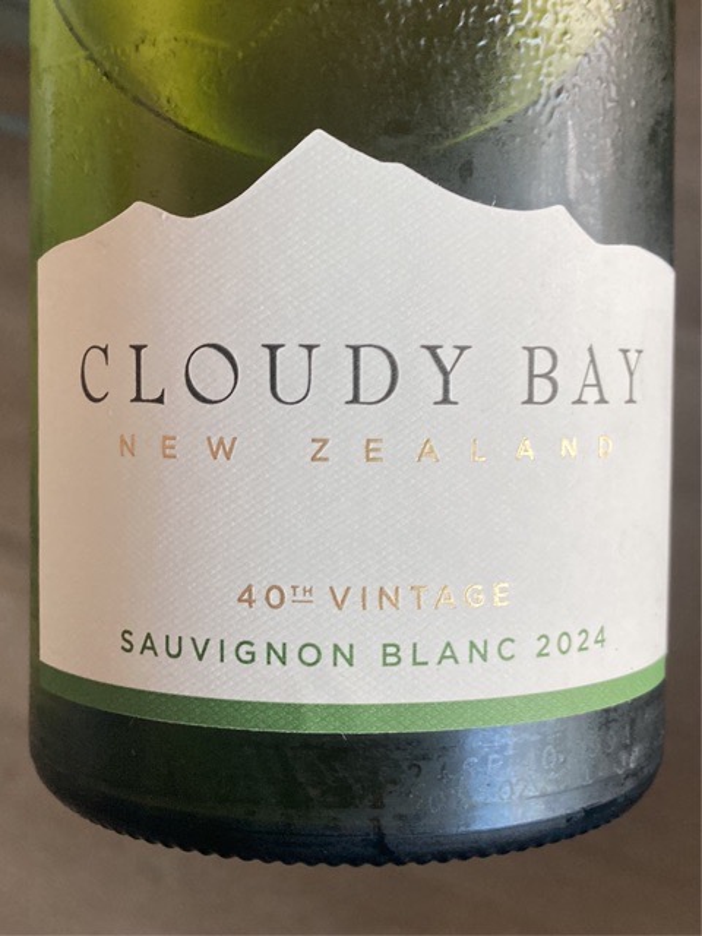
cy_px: 468
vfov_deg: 61.7
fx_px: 784
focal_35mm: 29
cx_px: 351
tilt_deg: -54.9
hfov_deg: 48.2
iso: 64
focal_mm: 3.99
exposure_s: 1/58
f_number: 1.8
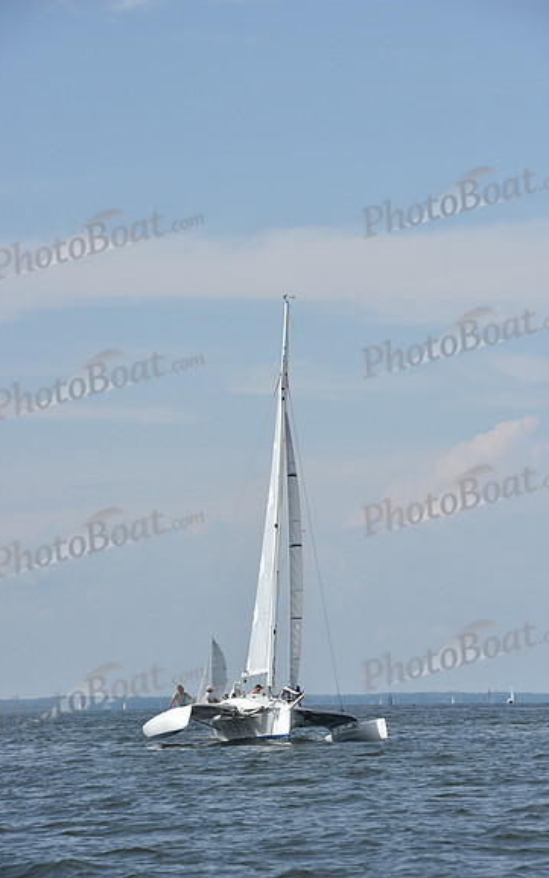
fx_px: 3923
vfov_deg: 12.8
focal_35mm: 164
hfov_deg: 8.0
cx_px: 284
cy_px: 440
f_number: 10
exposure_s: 1/1250
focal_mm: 160
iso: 320
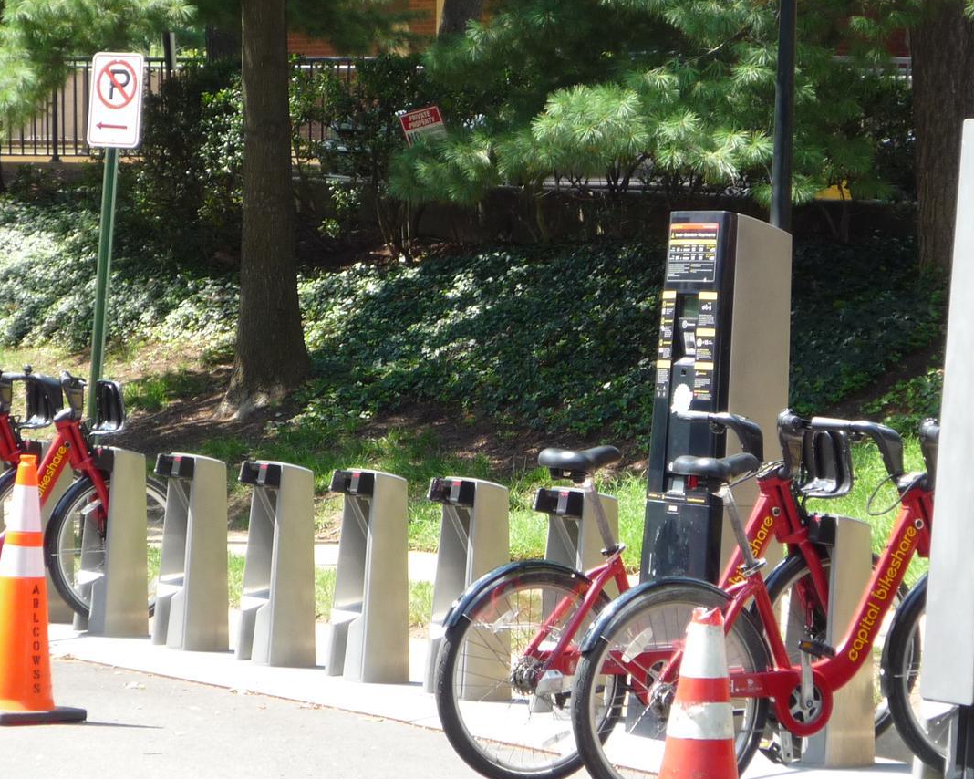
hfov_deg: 13.2
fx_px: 4208
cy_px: 331
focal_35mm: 146
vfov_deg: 10.6
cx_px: 621
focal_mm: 13.6
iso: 100
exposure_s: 1/100
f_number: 5.6
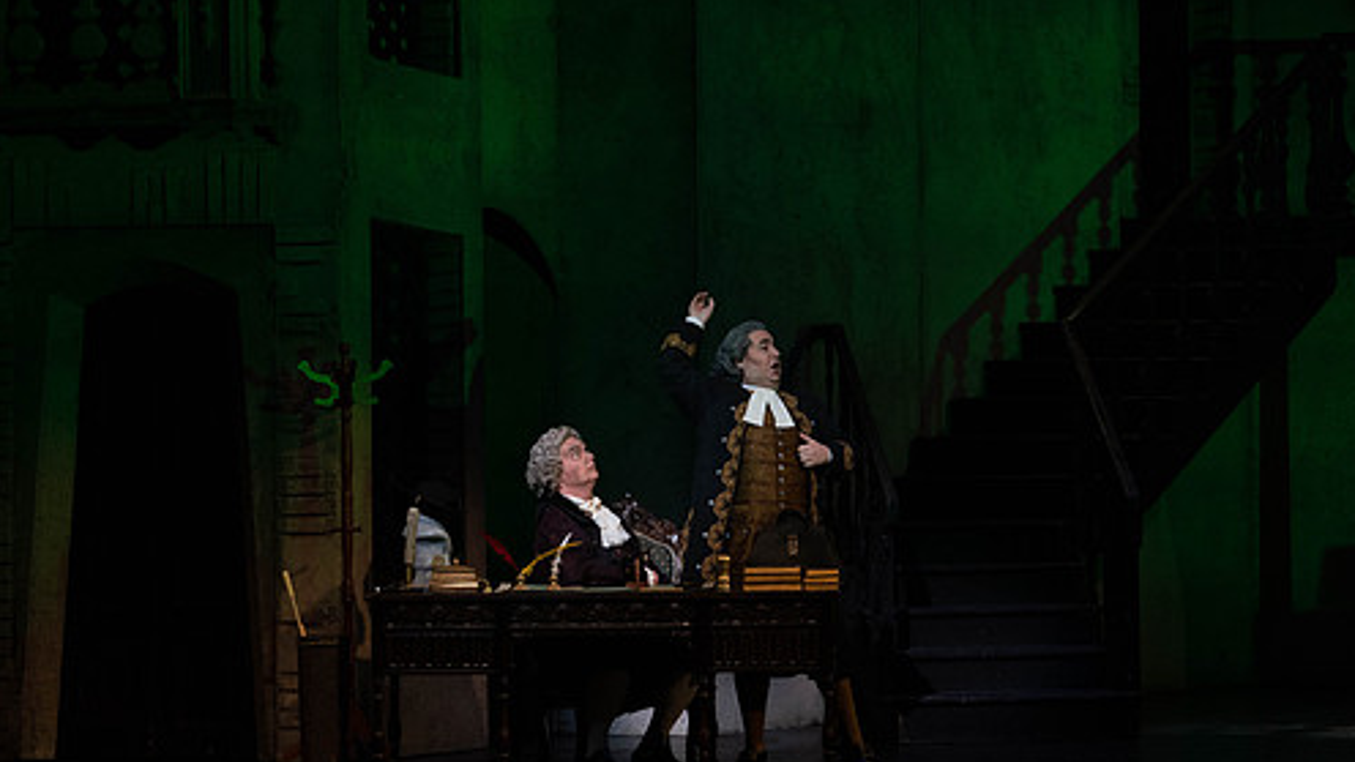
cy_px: 321
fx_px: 5102
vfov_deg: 8.5
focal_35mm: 142
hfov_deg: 15.1
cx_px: 784
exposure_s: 1/250
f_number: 9
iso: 3200
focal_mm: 116
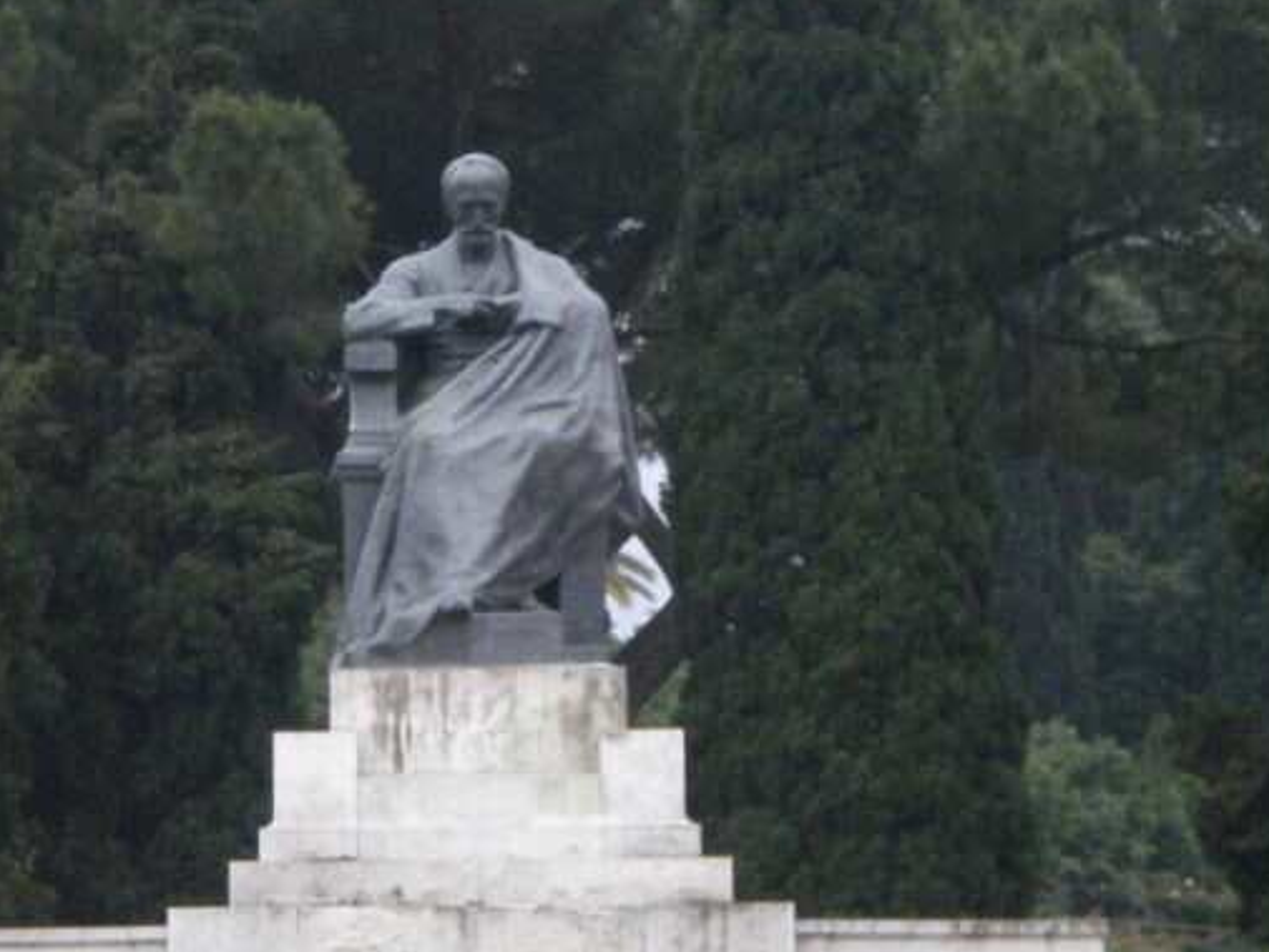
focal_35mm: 213
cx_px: 457
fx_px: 7810
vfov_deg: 7.0
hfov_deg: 9.3
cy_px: 693
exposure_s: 1/392
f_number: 5.9
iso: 383
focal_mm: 18.9
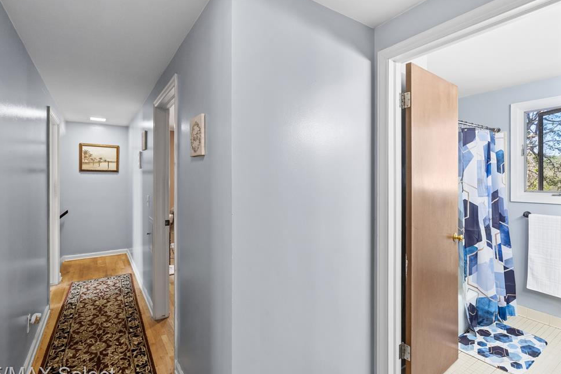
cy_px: 190
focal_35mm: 17
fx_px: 265
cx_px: 269
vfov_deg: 70.4
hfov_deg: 93.2
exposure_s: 1/30
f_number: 5.6
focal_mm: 16
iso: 5000
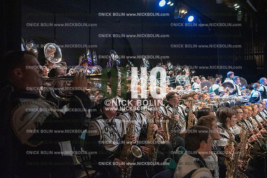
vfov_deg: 36.9
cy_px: 89
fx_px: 267
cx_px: 134
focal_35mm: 36
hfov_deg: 53.1
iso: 10000
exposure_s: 1/640
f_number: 2.8
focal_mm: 36
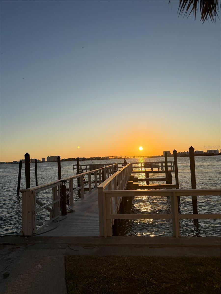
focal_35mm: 24
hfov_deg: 56.8
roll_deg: +2.7
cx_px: 110
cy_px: 147
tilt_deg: +2.2
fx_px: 204
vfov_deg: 71.6
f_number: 1.78
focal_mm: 6.76
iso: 100
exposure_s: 1/6173
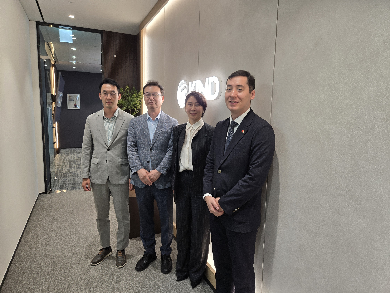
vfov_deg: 58.9
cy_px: 146
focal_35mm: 23
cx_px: 195
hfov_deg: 73.9
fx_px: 259
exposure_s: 1/120
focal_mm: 5.4
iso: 80
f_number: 1.8
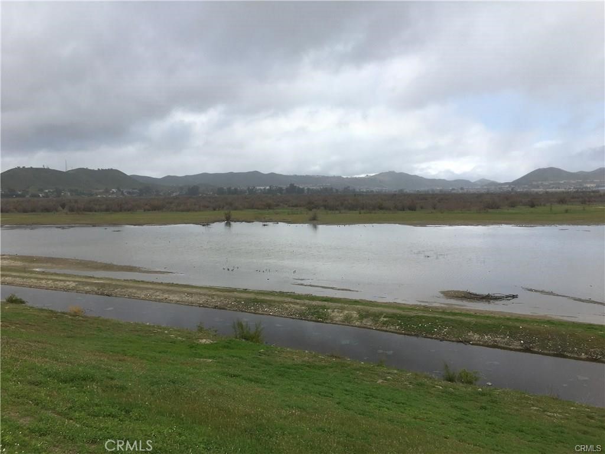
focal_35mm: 29
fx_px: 507
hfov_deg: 61.7
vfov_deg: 48.2
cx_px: 302
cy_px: 227
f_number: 2.2
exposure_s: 1/1183
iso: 25
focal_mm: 4.15
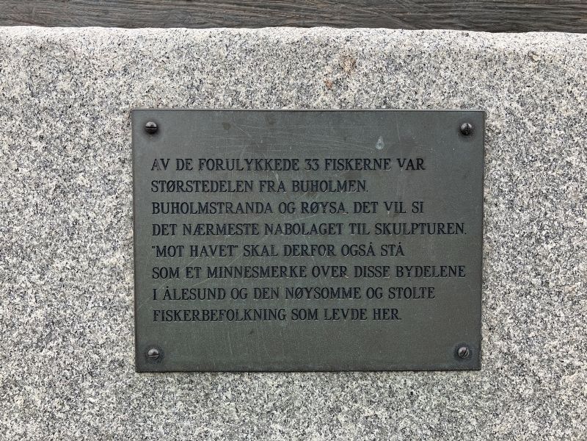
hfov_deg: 63.4
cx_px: 294
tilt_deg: -6.6
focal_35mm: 28
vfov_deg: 49.7
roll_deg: -1.1
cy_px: 220
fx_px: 475
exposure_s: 1/267
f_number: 1.8
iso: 25
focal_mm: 3.99
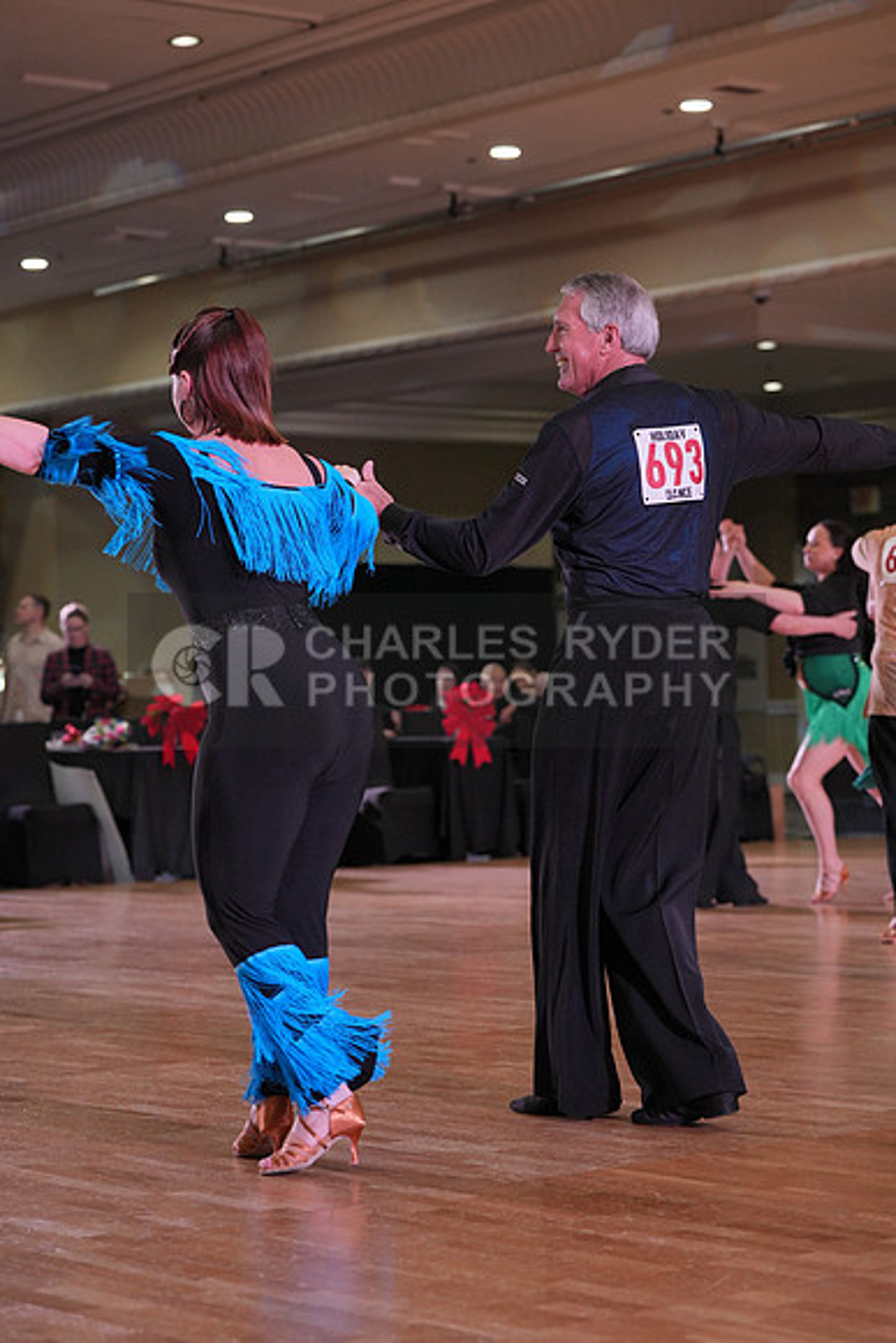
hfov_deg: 16.5
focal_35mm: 83
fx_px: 3097
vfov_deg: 24.5
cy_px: 672
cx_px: 448
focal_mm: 83
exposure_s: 1/500
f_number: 4
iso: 1600
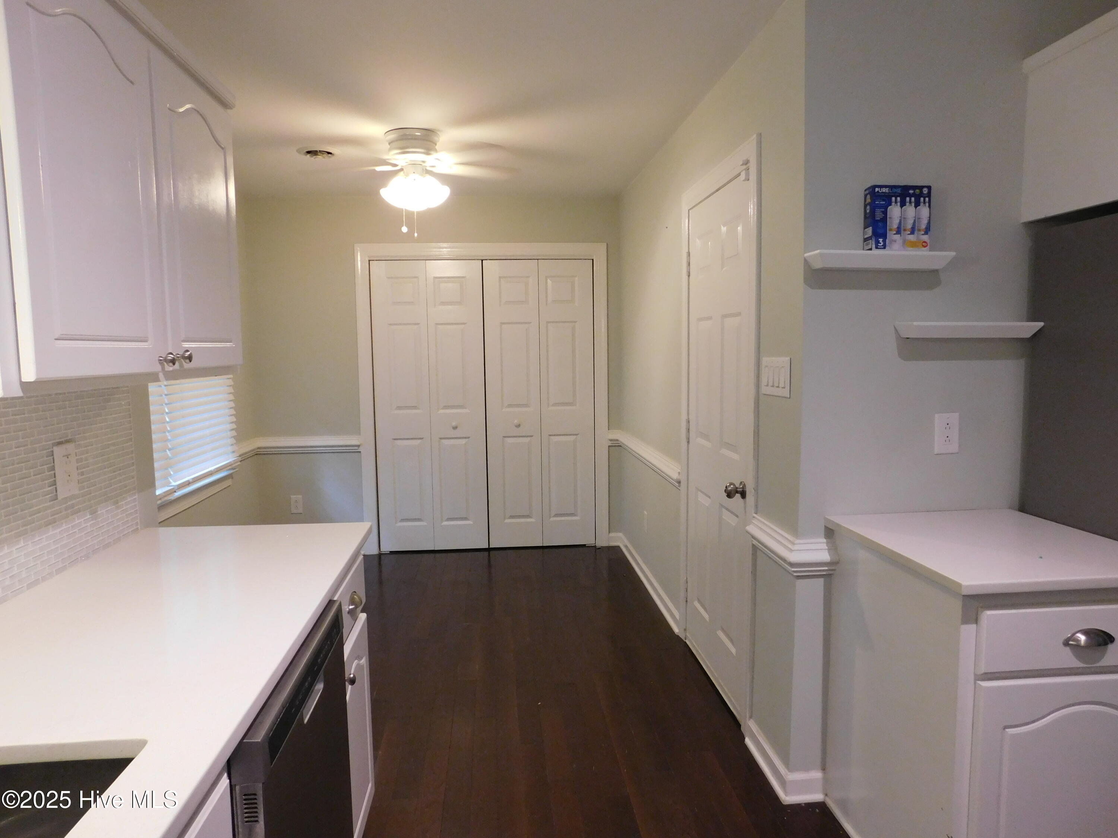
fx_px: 743
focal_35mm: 23
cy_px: 419
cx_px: 559
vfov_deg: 58.9
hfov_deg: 73.9
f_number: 3
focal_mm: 4
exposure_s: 1/30
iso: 320
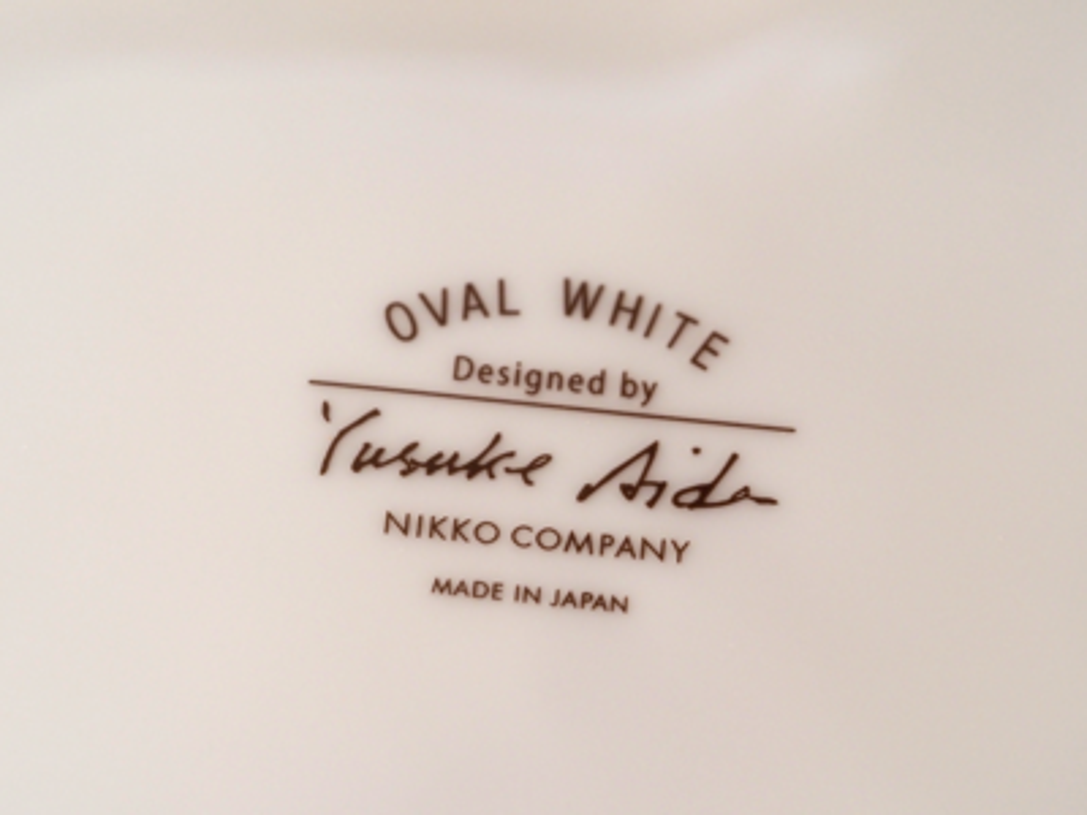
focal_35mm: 120
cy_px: 408
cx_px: 544
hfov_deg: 16.4
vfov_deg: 12.3
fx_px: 3768
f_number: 4.5
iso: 640
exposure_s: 1/160
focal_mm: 60
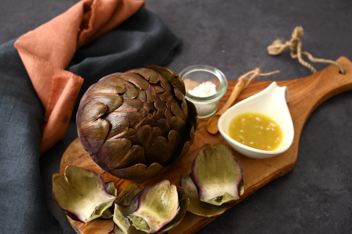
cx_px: 176
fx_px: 489
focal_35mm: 50
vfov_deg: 27.0
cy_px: 117
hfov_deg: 39.6
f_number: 7.1
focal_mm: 50
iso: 125
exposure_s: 1/10
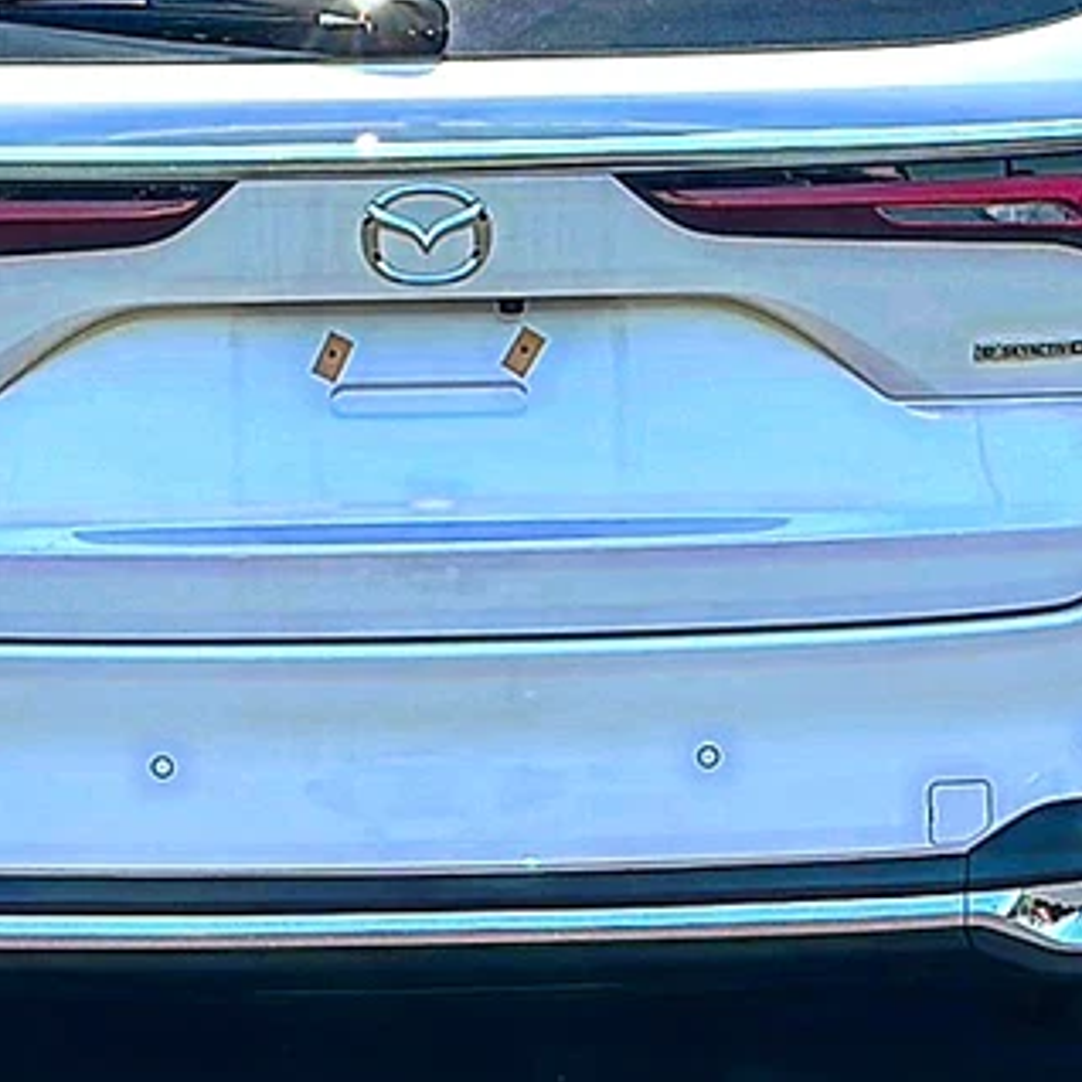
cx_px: 453
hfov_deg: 22.7
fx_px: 2688
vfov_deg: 22.7
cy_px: 386
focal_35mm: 76
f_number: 1.78
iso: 80
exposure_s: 1/2817
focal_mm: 6.86
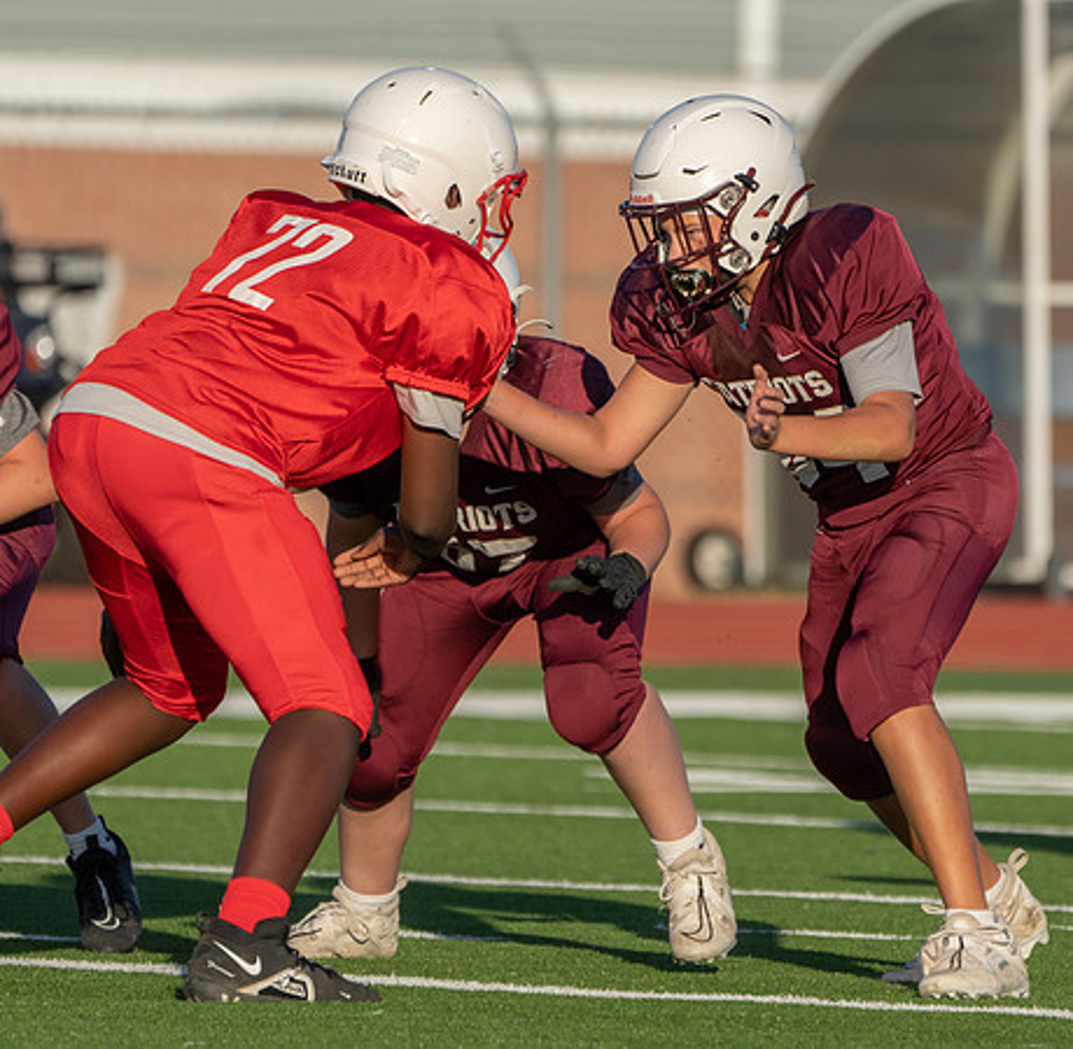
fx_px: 26583
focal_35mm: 766
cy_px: 566
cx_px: 776
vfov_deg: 2.3
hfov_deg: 2.3
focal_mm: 400
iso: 200
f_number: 5.6
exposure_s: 1/1000
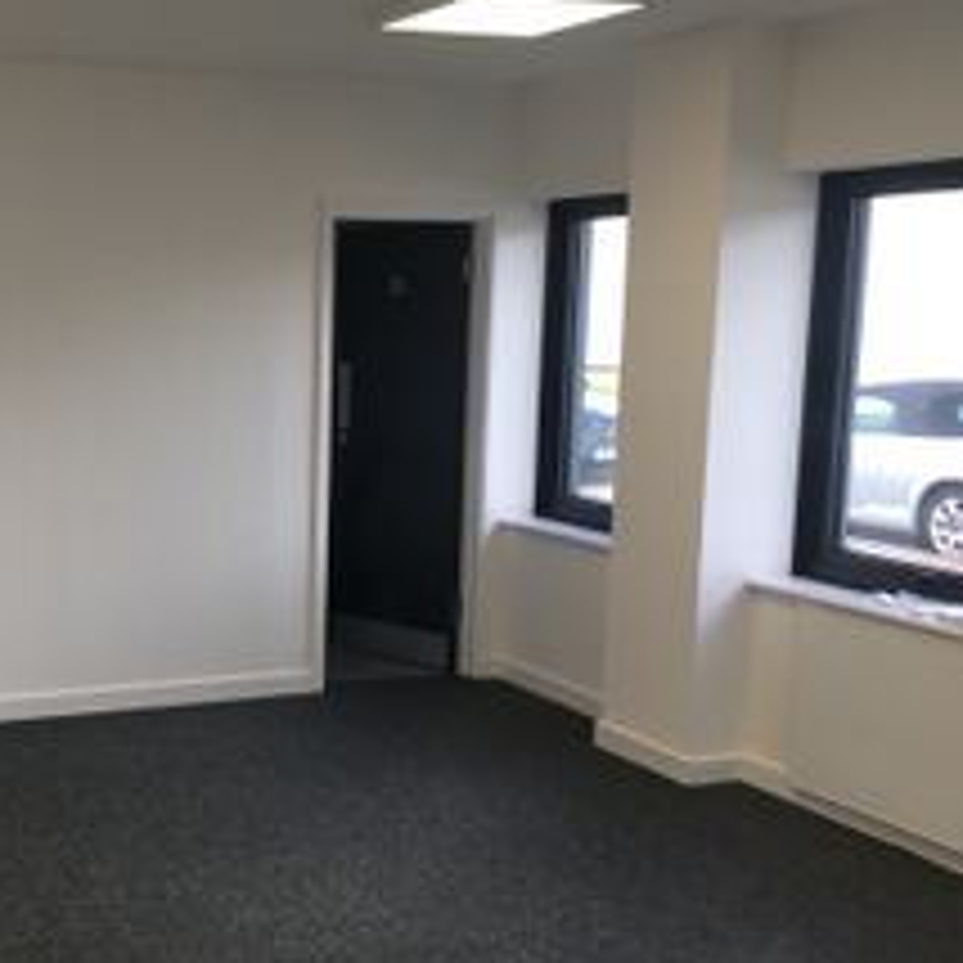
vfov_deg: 35.3
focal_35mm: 48
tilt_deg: -7.3
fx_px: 1511
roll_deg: -0.5
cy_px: 526
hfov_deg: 34.1
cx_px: 166
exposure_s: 1/100
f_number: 2.2
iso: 32
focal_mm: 4.15
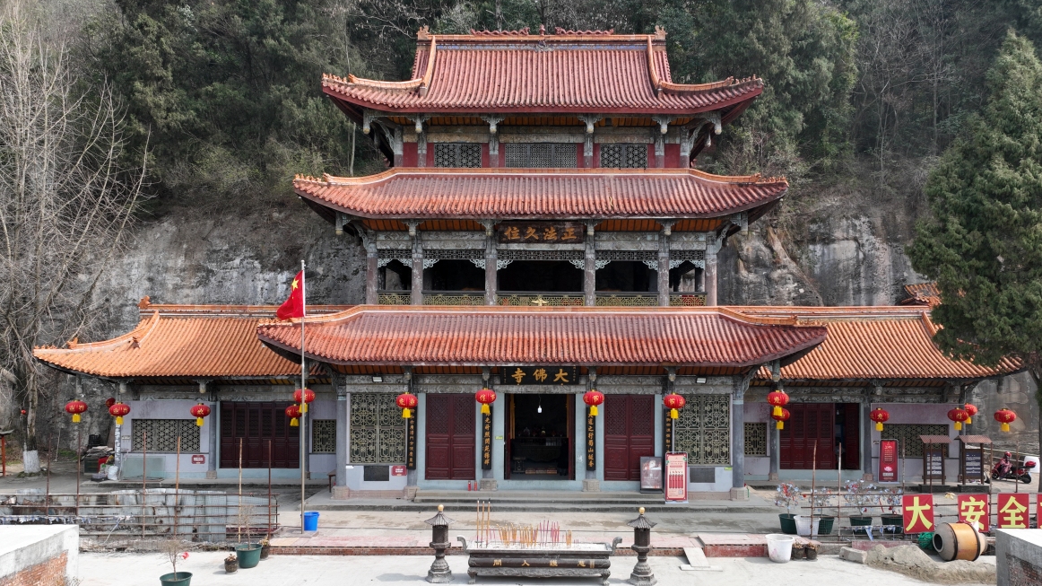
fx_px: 746
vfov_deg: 42.8
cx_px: 534
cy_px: 334
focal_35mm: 27
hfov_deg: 69.9
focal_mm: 12.29
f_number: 4
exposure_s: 1/640
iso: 100
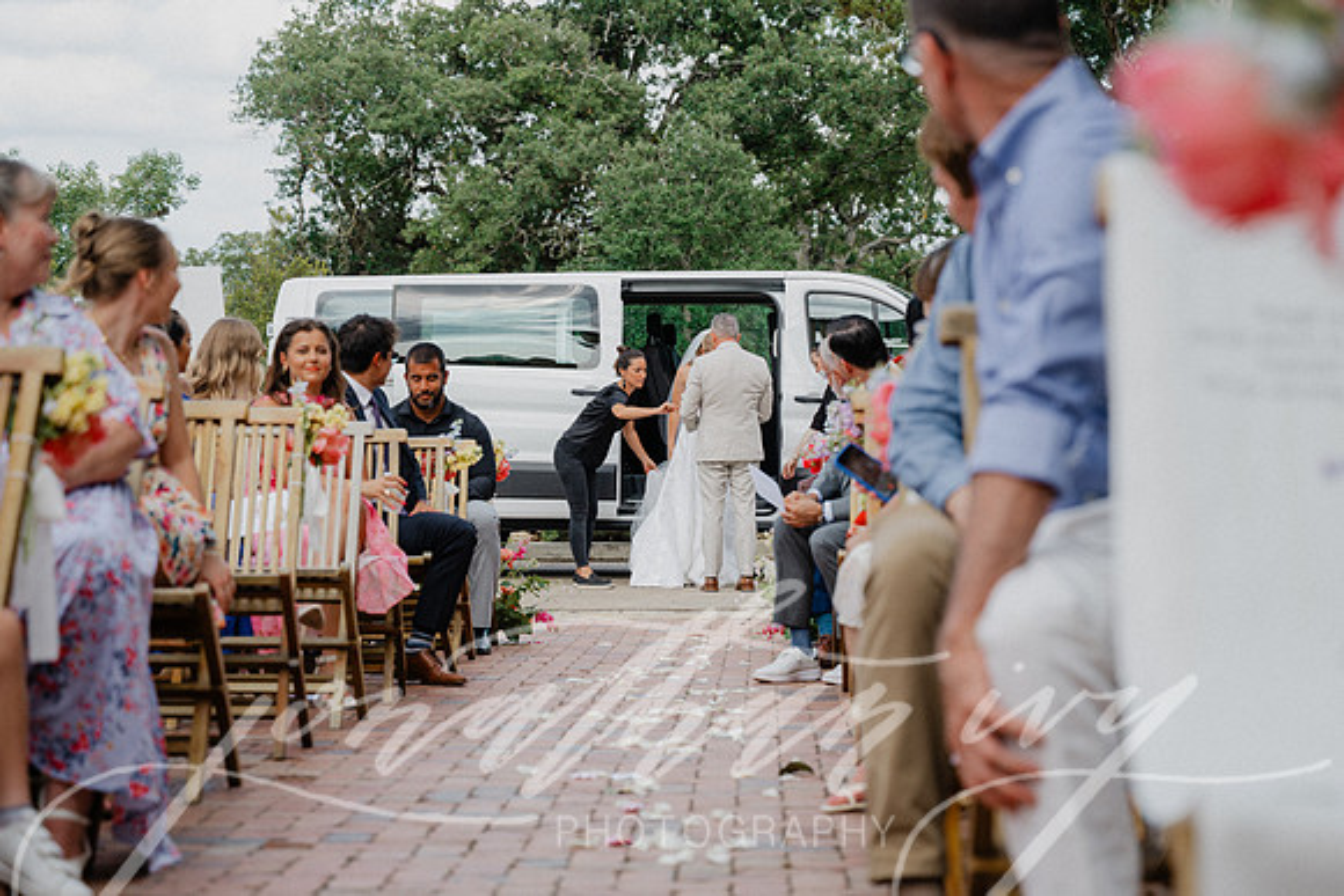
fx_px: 3113
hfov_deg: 24.4
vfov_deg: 16.4
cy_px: 384
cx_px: 683
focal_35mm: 83
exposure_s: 1/500
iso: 100
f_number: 3.5
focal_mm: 70
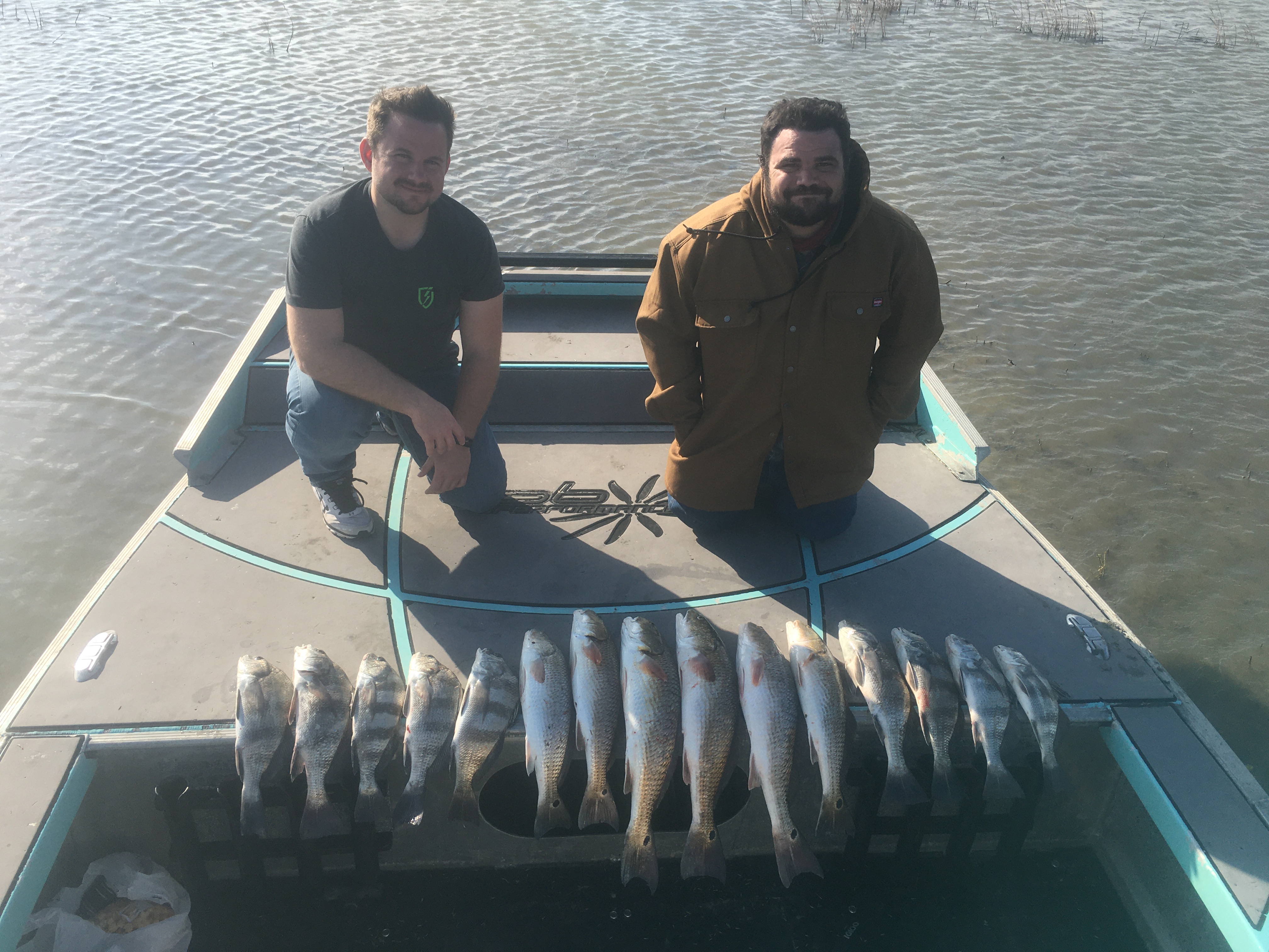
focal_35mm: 29
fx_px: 1063
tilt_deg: -32.1
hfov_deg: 61.7
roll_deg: -4.4
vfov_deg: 48.2
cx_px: 634
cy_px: 476
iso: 25
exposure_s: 1/1068
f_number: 2.2
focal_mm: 4.15
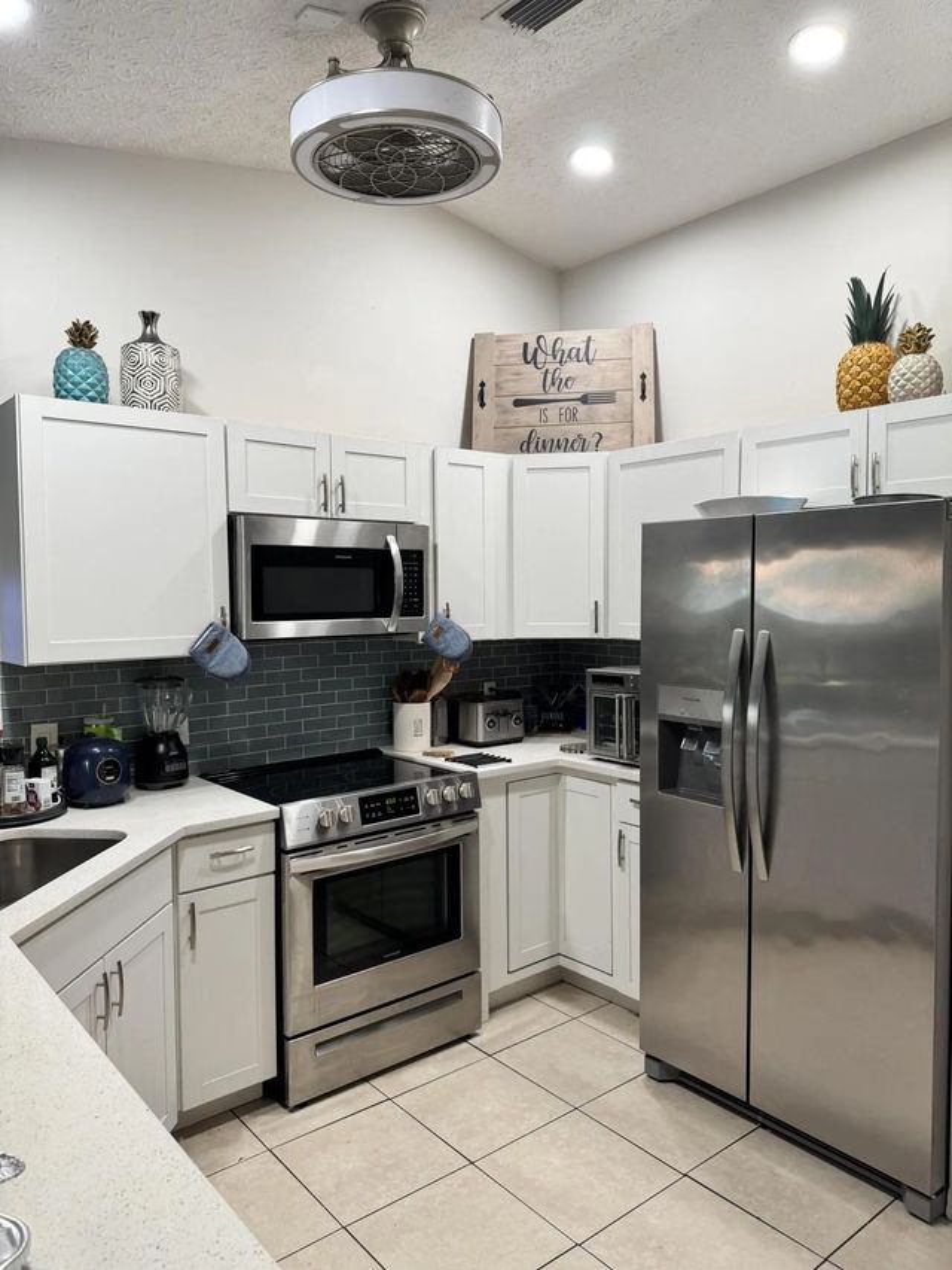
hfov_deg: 56.8
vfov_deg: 71.6
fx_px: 880
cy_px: 635
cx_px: 476
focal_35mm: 24
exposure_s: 1/60
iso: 125
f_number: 1.78
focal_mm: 6.76
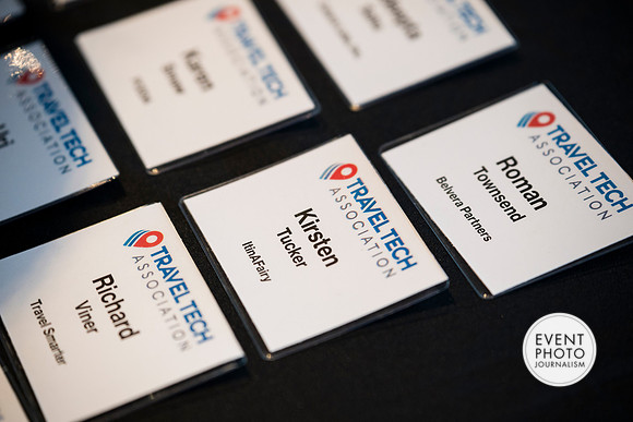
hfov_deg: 13.7
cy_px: 211
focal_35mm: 150
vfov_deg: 9.2
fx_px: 2638
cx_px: 316
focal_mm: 150
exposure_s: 1/200
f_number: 3.2
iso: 640
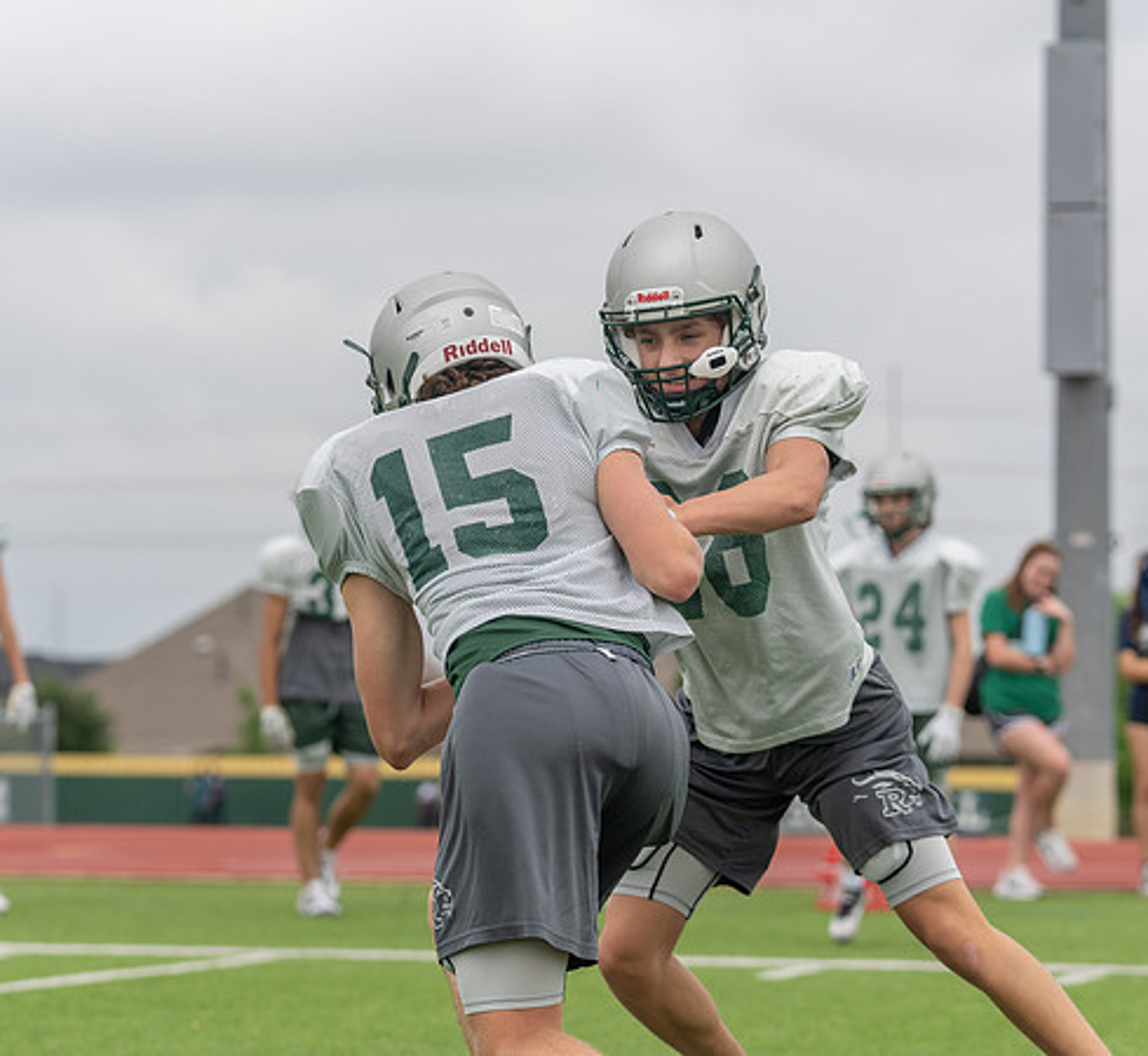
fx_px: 4736
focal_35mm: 131
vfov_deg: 12.7
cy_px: 541
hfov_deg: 13.8
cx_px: 580
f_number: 3.5
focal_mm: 95
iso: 200
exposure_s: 1/1250
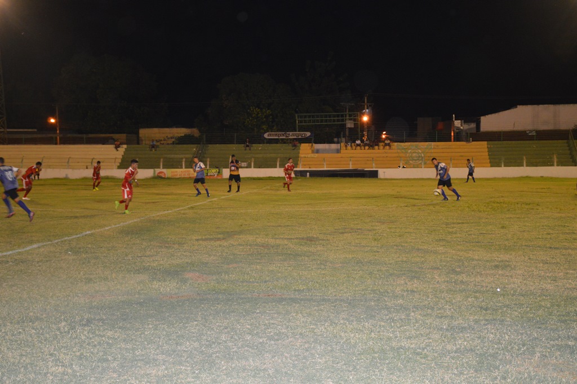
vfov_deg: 23.7
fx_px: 913
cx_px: 288
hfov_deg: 35.1
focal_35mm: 57
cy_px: 192
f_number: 4.2
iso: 1600
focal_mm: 38
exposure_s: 1/60
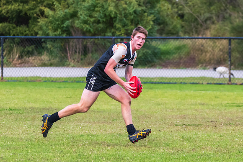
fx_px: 4421
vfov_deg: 2.1
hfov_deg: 3.1
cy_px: 55
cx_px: 126
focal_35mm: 655
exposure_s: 1/1600
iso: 1250
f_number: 8
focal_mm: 280
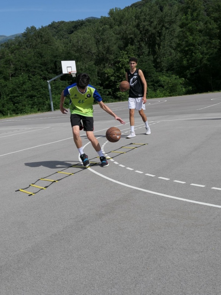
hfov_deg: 32.9
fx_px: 375
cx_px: 110
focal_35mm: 44
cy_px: 148
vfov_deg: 42.9
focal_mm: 14.9
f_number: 4
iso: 125
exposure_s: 1/1600
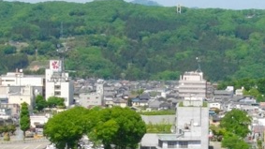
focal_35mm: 148
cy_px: 172
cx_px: 150
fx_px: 1040
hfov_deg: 14.5
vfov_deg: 8.1
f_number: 5.5
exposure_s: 1/400
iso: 100
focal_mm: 5.7
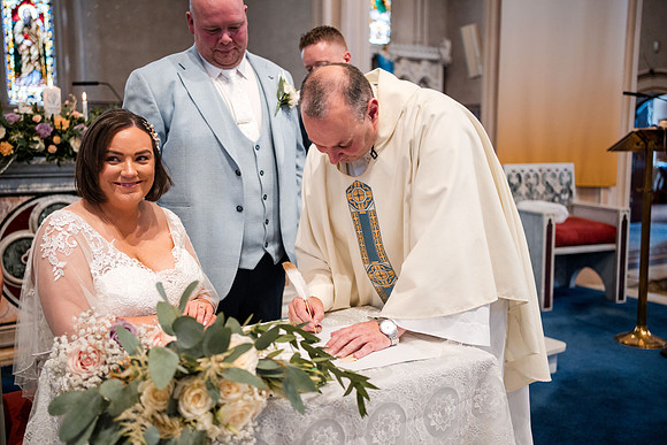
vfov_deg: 37.9
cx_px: 334
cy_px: 222
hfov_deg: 54.4
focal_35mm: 35
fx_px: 649
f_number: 2.2
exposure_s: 1/250
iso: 2000
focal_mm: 35
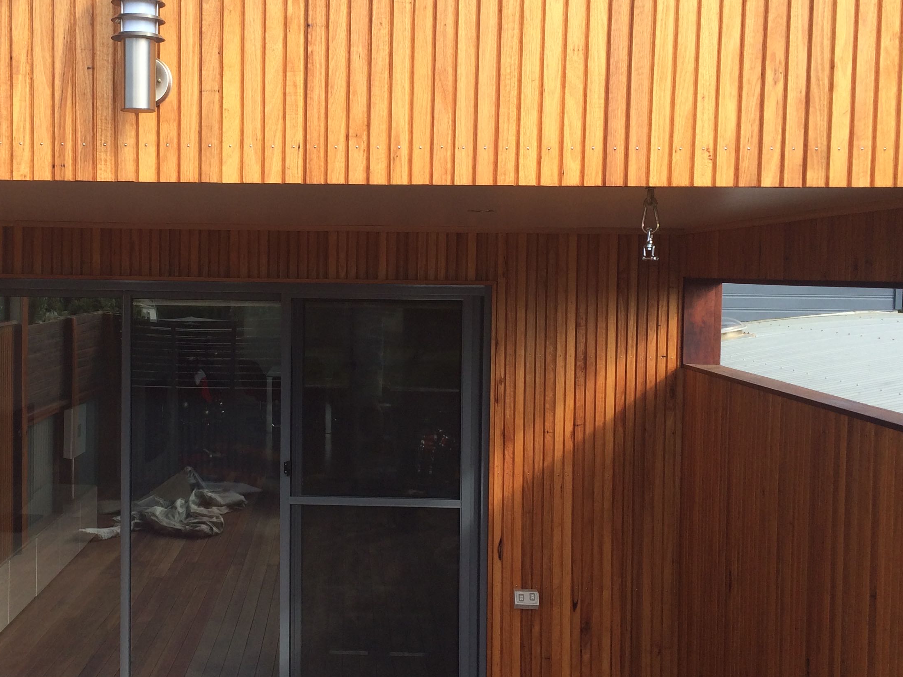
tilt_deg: -4.7
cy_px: 330
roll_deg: -0.8
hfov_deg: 43.3
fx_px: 1122
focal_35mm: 43
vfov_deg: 33.6
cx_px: 306
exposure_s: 1/733
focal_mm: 4.15
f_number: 2.2
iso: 32
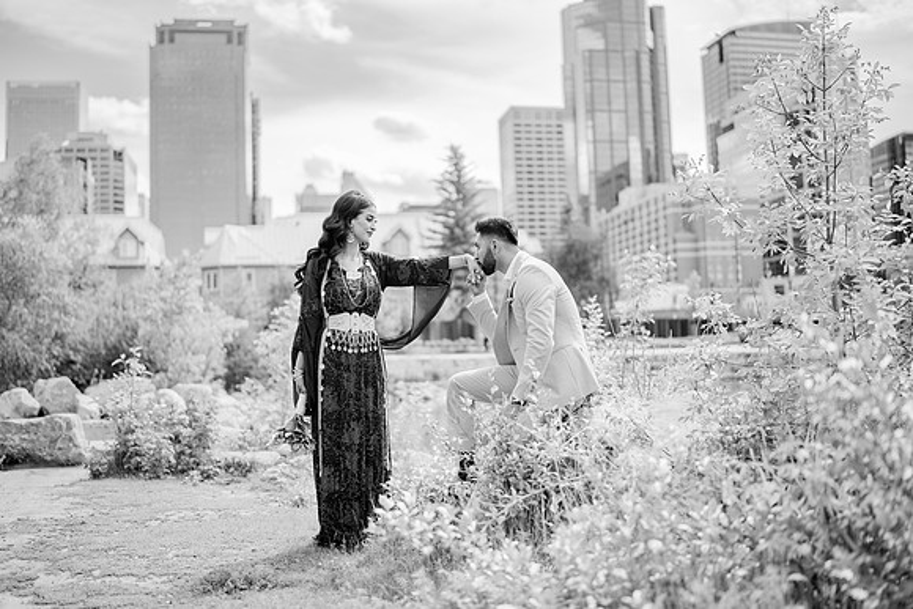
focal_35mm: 35
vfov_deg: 37.9
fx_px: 888
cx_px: 456
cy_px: 304
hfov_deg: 54.4
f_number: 1.2
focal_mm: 35
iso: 125
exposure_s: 1/3200
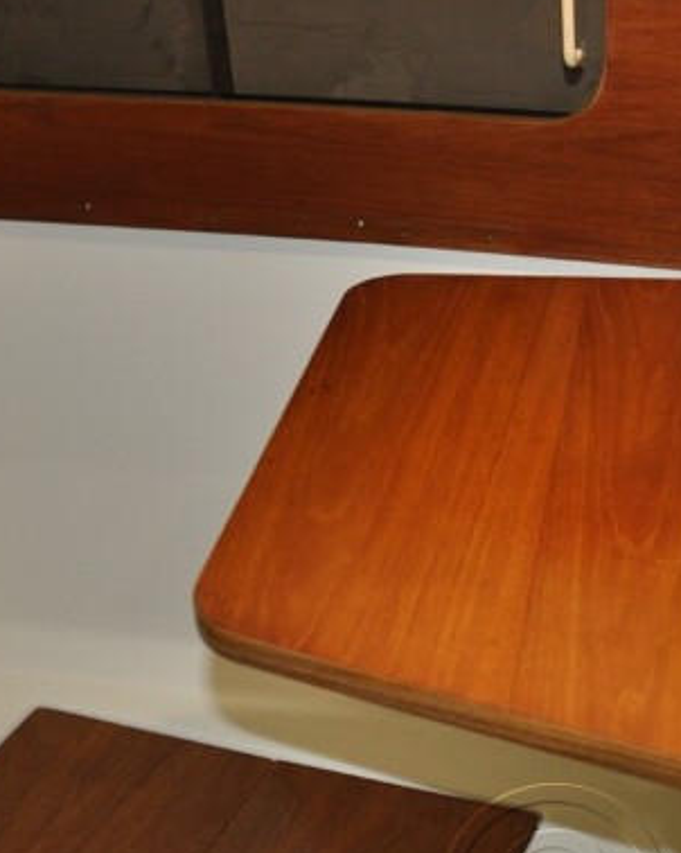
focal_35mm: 67
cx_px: 555
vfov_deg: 28.2
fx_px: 1689
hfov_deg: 22.5
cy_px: 551
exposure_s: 1/60
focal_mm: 18
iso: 800
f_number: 3.5
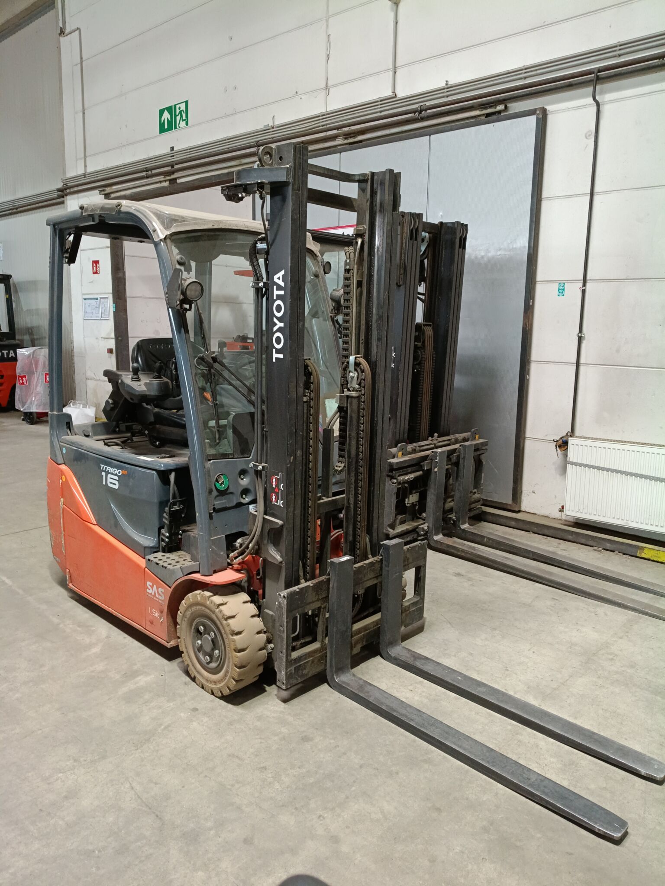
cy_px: 443
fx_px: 666
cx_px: 332
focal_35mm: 26
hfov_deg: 53.1
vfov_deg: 67.3
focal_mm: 4.81
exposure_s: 1/33.3
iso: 882
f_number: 1.8
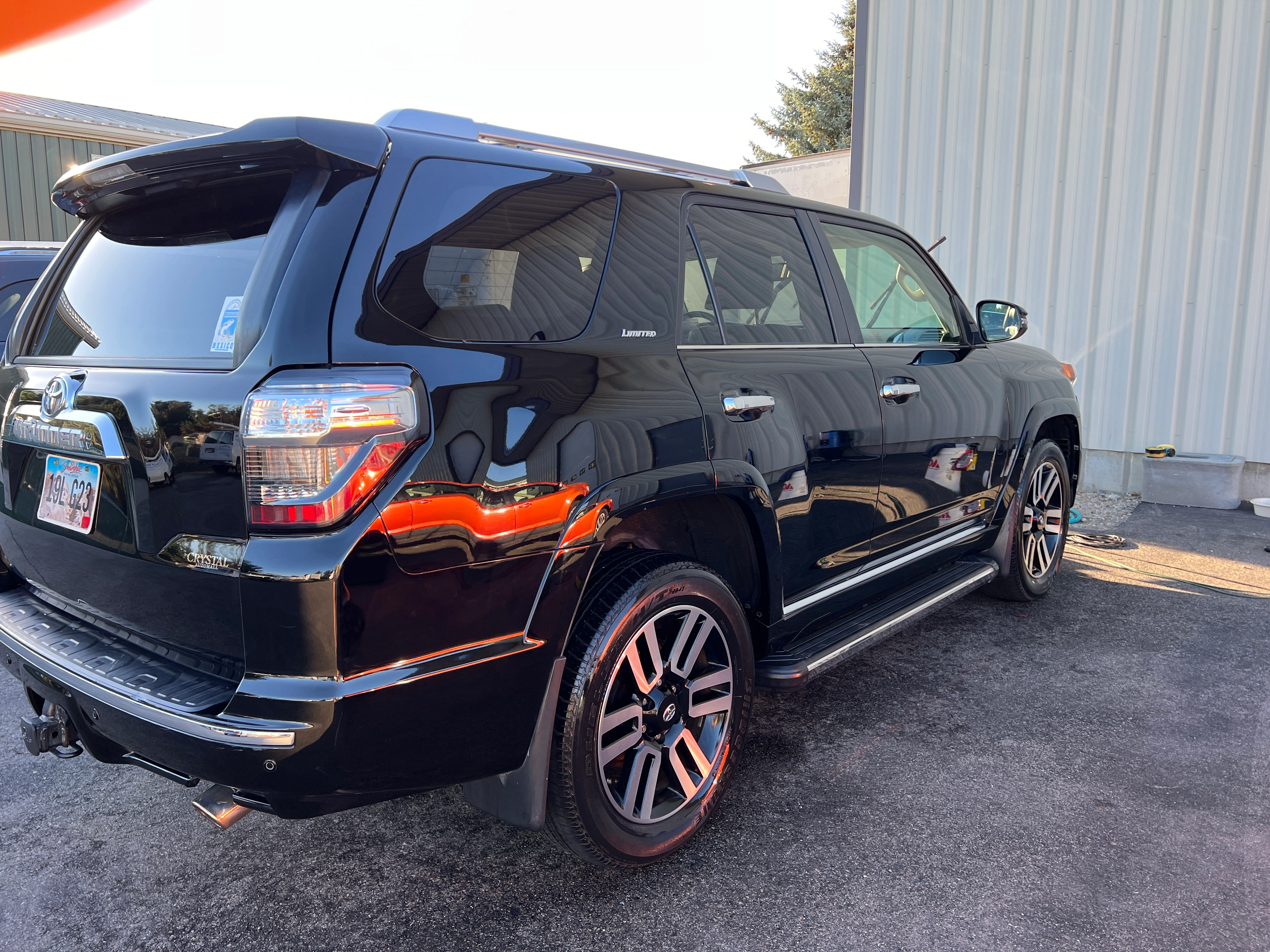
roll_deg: -0.1
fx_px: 954
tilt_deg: -9.6
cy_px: 476
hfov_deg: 67.3
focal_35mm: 26
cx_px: 635
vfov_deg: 53.1
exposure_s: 1/204
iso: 40
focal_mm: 5.7
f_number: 1.5
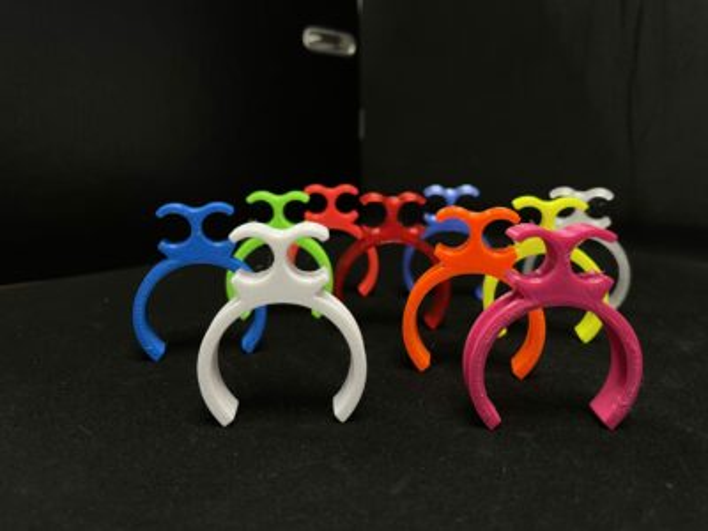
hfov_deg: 67.3
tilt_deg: -11.5
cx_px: 354
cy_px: 266
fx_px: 532
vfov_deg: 53.1
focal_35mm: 26
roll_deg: +0.0
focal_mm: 4.2
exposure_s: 1/50
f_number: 1.6
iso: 160
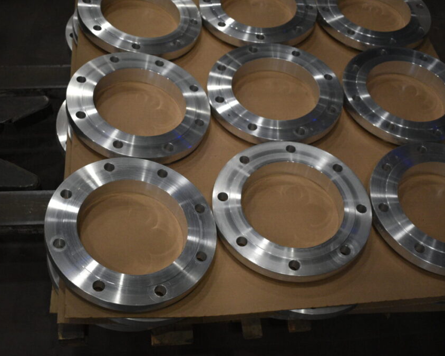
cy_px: 180
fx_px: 540
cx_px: 203
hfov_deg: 44.7
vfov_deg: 36.5
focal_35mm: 41
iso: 1600
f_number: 4
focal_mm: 24
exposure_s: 1/500
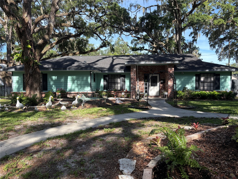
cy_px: 90
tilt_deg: -0.6
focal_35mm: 26
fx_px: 179
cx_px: 119
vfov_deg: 53.1
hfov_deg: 67.3
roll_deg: +0.8
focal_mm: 5.96
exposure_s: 1/1081
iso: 64
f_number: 1.6
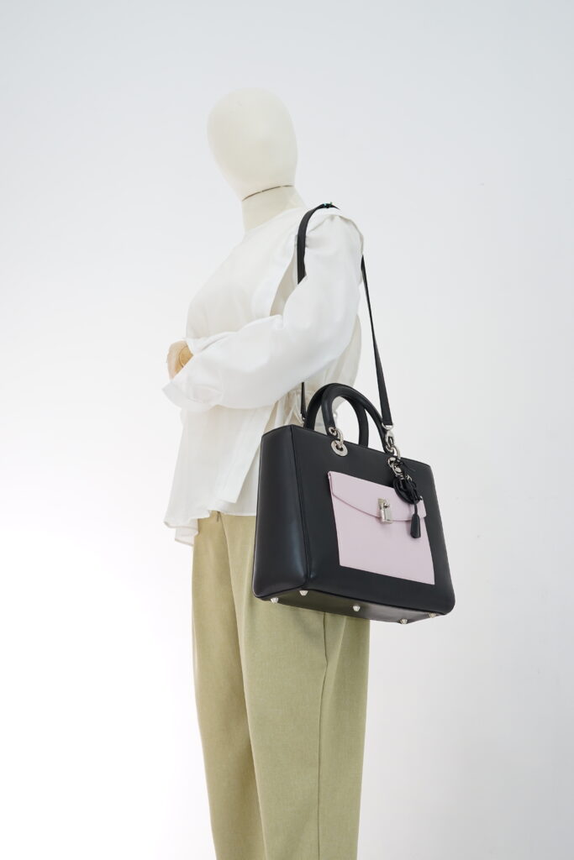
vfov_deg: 39.6
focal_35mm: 50
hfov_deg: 27.0
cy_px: 430
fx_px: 1195
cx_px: 287
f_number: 6.3
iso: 640
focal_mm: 50
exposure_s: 1/13
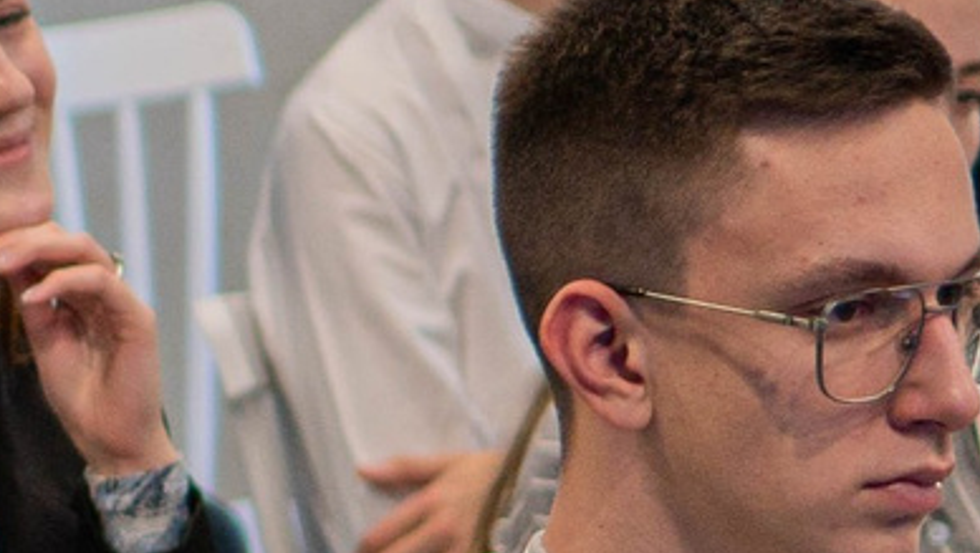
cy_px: 362
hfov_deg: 6.1
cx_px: -2085
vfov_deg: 3.8
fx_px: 8426
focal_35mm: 324
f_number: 1.4
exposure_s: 1/80
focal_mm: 30
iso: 125
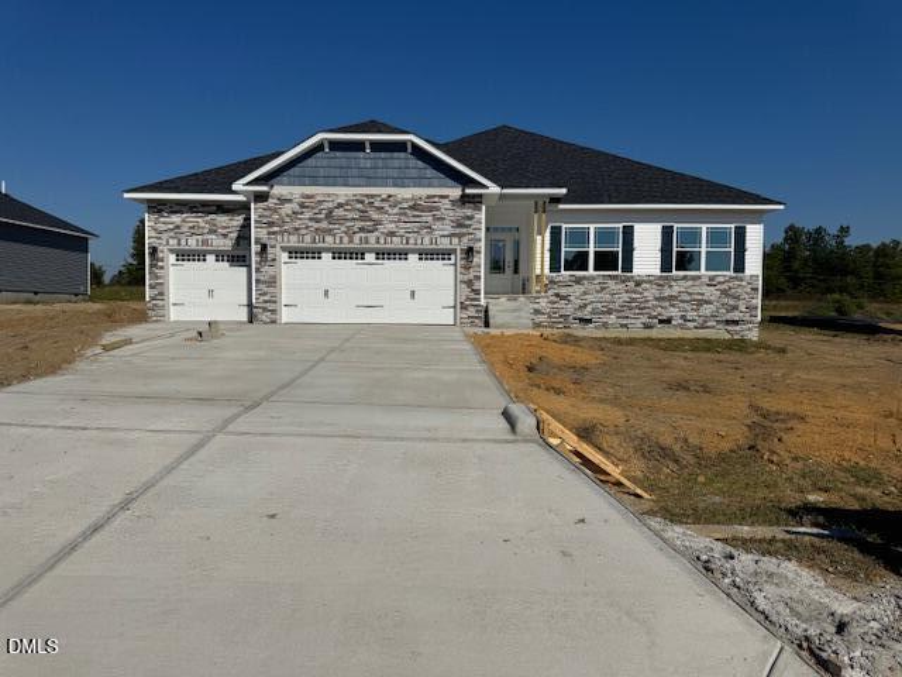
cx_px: 451
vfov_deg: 56.8
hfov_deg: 71.6
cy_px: 338
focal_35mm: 24
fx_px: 625
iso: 64
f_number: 1.78
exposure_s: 1/12346
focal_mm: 6.76
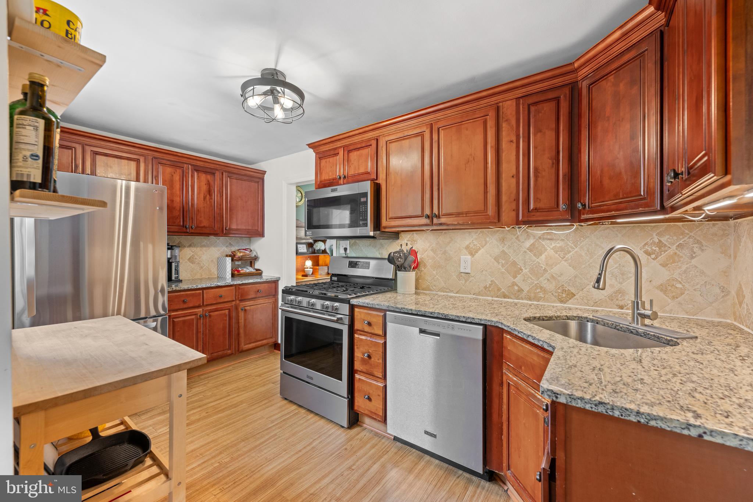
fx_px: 303
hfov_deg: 102.3
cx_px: 376
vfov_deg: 79.2
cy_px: 251
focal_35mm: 14
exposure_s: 1/8
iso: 640
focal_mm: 14.5
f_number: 6.3
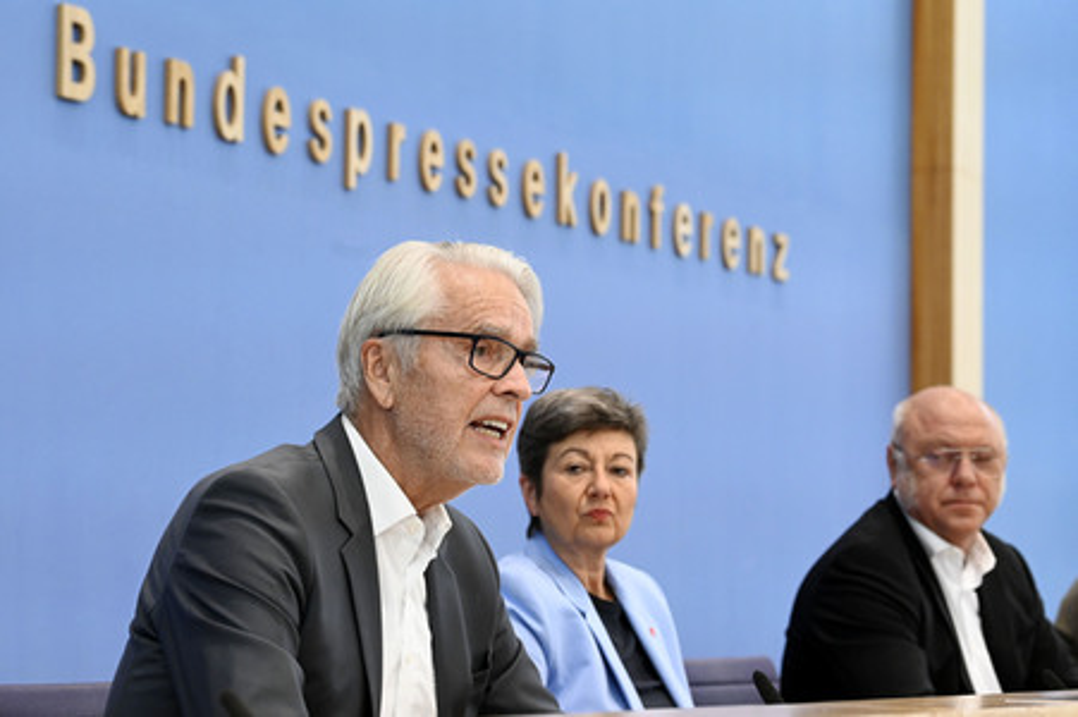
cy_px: 358
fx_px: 2573
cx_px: 539
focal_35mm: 86
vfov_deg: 15.9
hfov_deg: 23.7
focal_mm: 86
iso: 4000
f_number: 6.3
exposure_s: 1/500
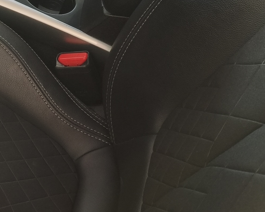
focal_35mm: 93
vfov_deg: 16.2
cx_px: -71
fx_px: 729
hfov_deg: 19.2
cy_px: -8
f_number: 1.62
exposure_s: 1/99.9
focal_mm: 6.45
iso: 200
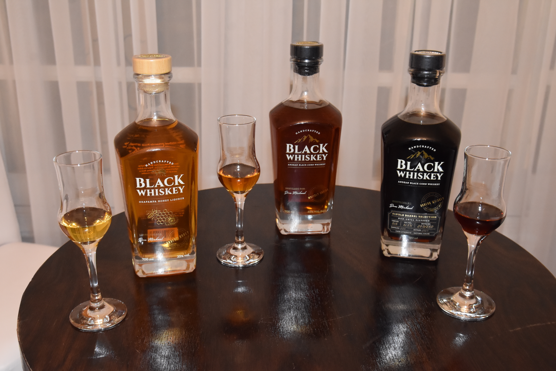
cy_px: 186
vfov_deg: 33.0
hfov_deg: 47.9
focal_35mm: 40
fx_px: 625
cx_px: 278
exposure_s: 1/60
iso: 2500
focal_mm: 27
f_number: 6.3
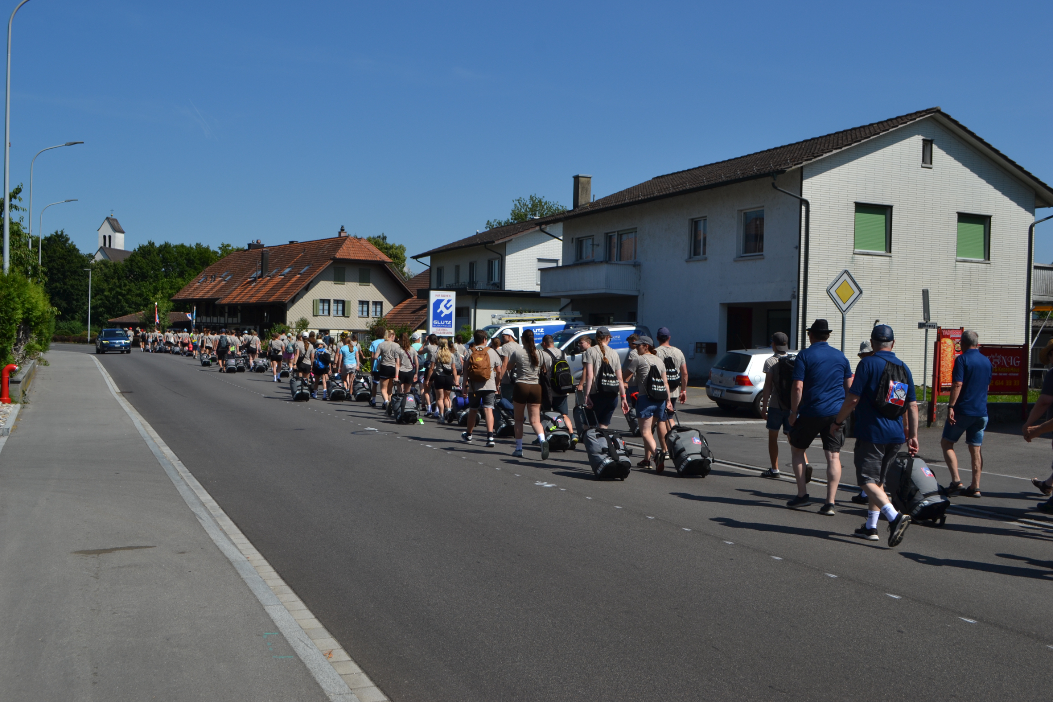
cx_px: 526
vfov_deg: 36.9
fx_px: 1053
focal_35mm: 36
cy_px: 351
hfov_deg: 53.1
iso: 100
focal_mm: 24
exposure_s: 1/320
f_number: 9
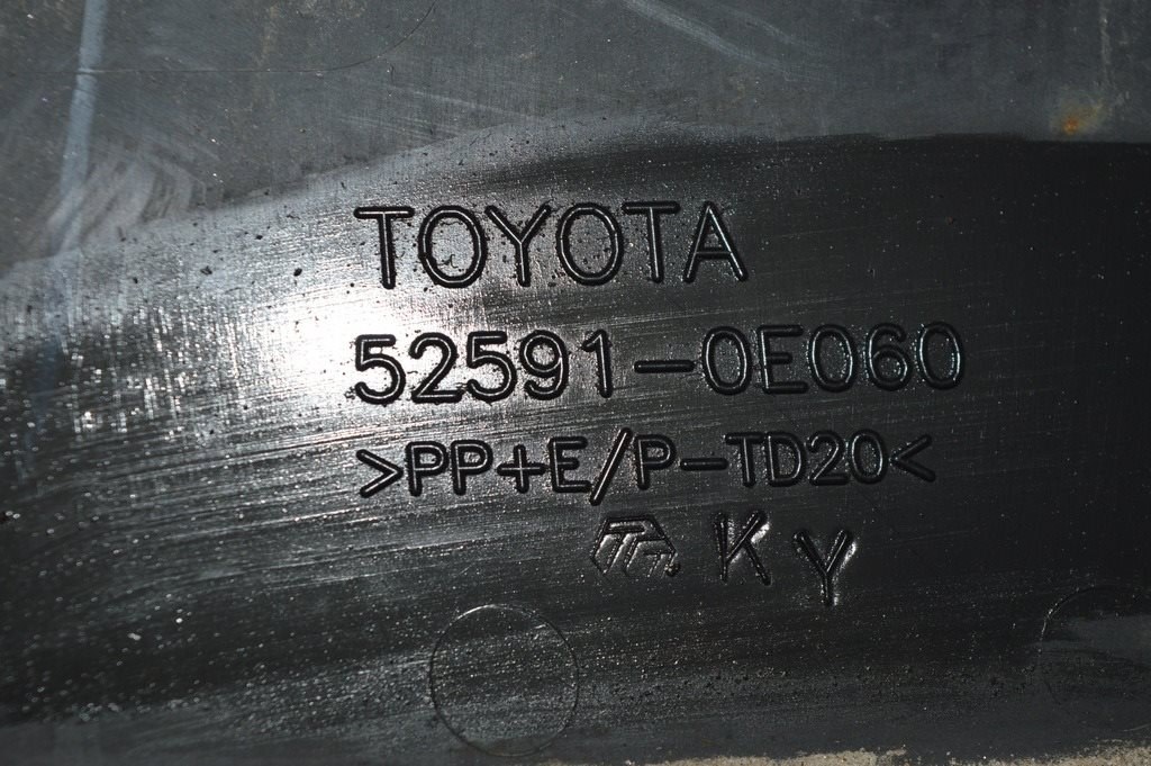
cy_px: 383
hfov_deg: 24.6
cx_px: 576
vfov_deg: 16.5
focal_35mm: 82
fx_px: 2636
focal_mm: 55
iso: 100
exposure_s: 1/60
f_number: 8
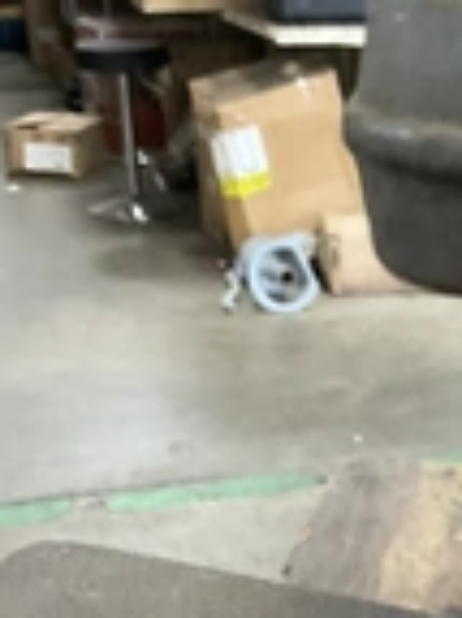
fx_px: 1444
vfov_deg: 23.1
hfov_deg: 17.7
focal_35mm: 81
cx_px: 466
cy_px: 622
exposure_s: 1/30
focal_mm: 3
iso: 320
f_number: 1.8
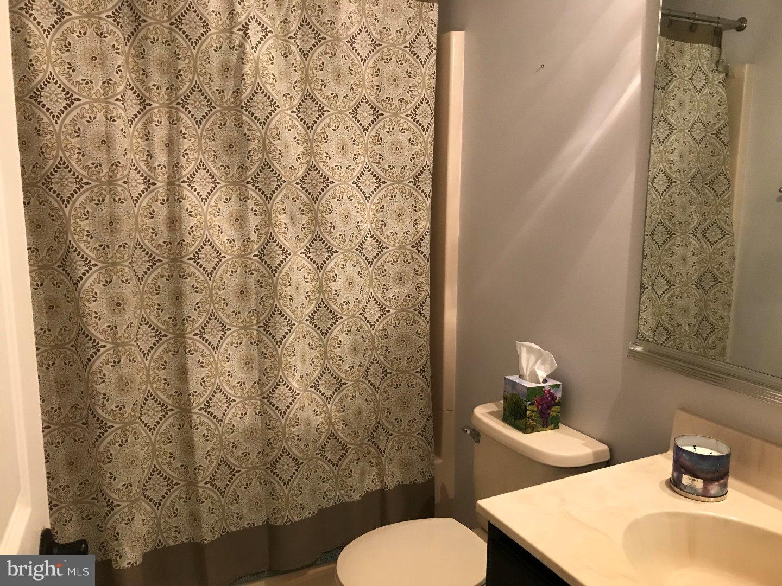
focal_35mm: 28
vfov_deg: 49.7
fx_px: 633
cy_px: 293
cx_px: 391
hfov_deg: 63.4
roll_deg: +0.0
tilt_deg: -8.6
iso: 80
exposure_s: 1/15
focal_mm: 3.99
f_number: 1.8
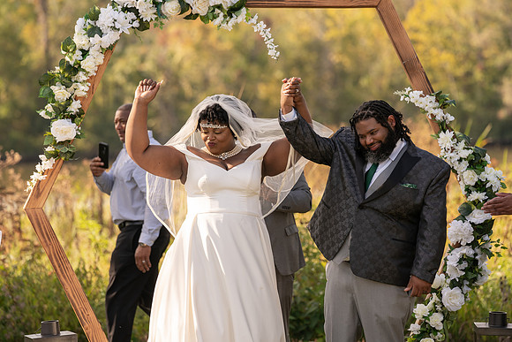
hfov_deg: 11.9
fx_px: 2461
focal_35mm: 173
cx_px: 256
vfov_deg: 7.9
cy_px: 171
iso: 100
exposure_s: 1/500
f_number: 4
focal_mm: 173
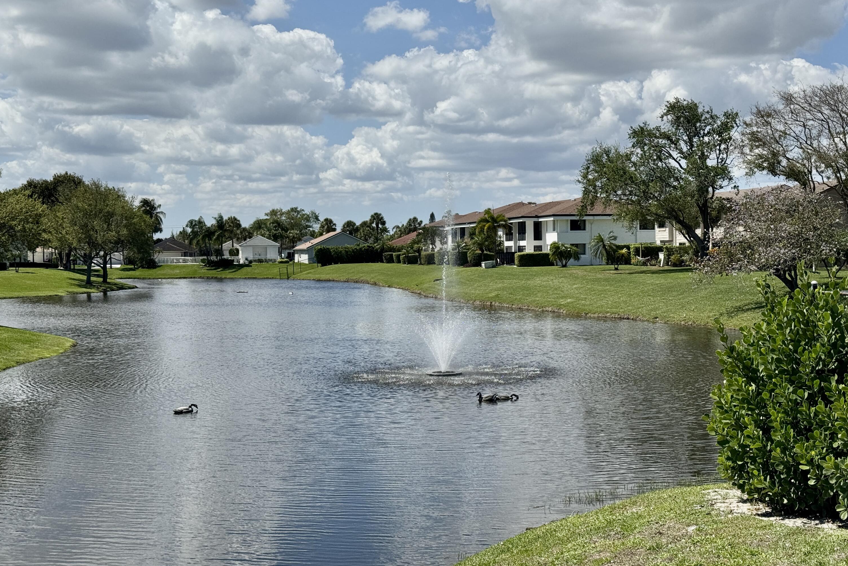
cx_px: 424
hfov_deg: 39.6
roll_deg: +0.4
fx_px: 1178
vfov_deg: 27.0
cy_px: 272
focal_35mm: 50
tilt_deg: -1.5
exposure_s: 1/9009
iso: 64
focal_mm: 6.76
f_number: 1.78
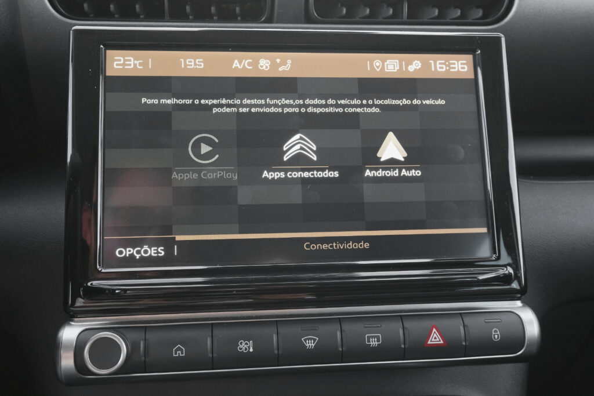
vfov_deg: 35.1
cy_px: 198
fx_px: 627
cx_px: 297
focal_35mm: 38
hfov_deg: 50.7
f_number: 8
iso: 2000
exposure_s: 1/60
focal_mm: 25.6
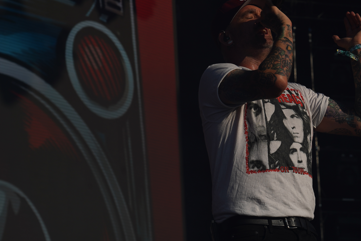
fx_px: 1554
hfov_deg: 13.2
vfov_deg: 8.9
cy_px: 98
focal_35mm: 155
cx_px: 242
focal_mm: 105
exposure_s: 1/1000
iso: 100
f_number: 8
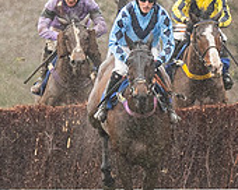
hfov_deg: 0.8
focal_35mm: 2306
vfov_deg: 0.7
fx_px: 16243
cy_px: 116
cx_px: 124
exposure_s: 1/1000
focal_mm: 300
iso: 1000
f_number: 5
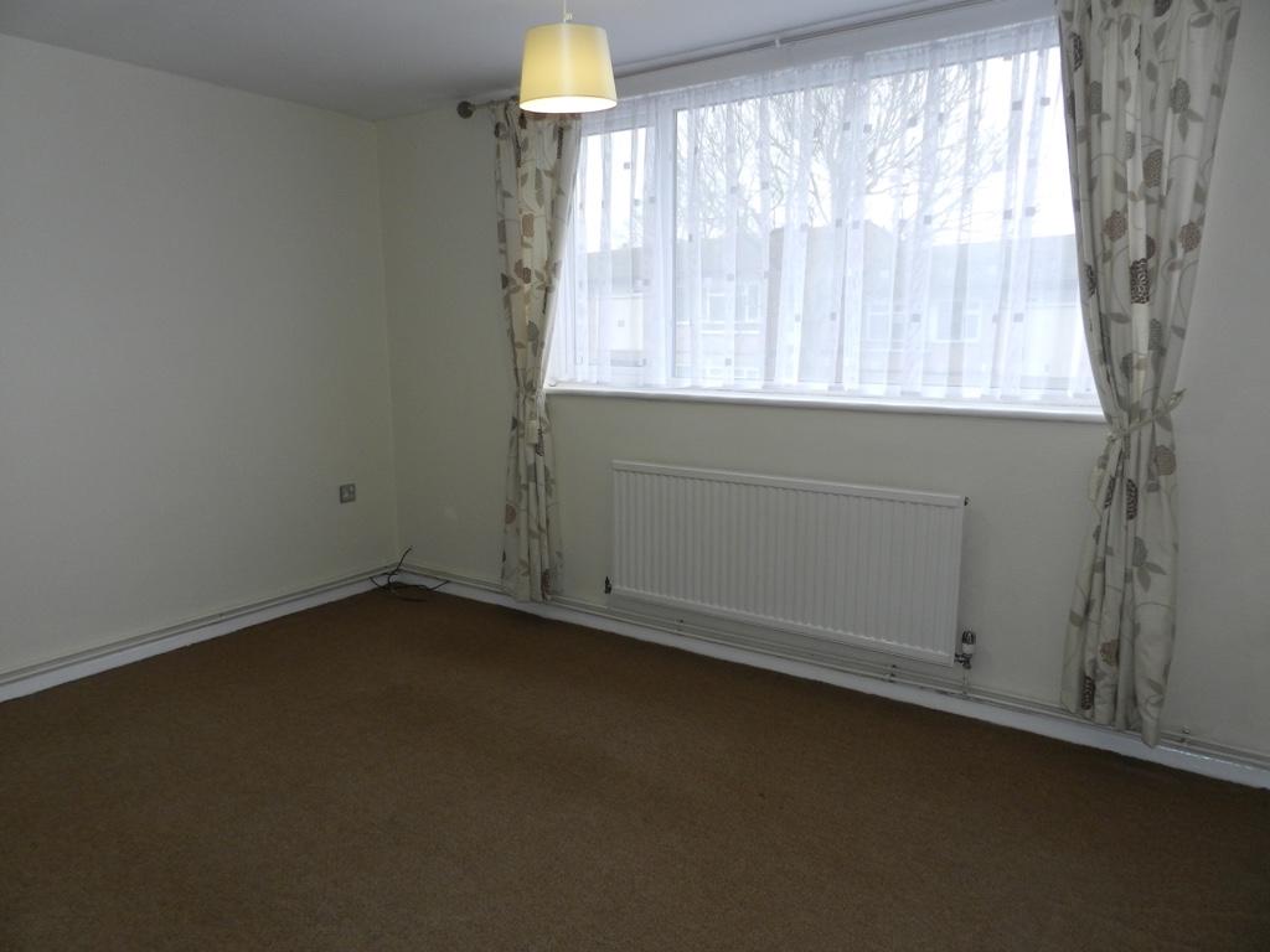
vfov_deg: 58.9
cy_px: 476
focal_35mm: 23
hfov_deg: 73.9
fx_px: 844
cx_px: 635
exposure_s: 1/80
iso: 160
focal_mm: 4
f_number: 3.4
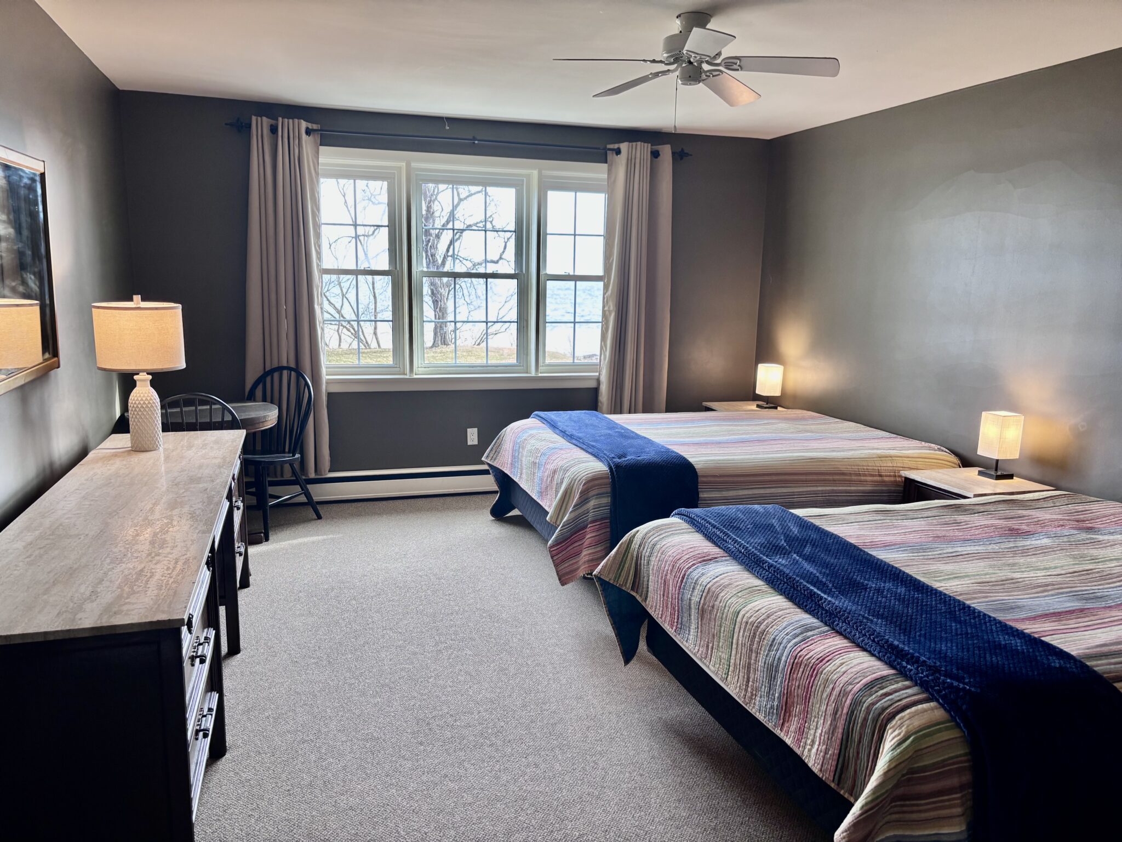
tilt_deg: -9.8
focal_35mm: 26
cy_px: 421
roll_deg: -1.4
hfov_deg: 67.3
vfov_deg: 53.1
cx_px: 561
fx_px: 843
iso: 100
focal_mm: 5.96
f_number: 1.6
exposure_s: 1/120
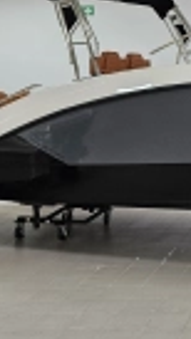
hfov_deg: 16.3
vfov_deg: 30.6
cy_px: 42
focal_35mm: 66
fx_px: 595
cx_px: 303
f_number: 1.8
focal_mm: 5.4
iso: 80
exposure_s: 1/100
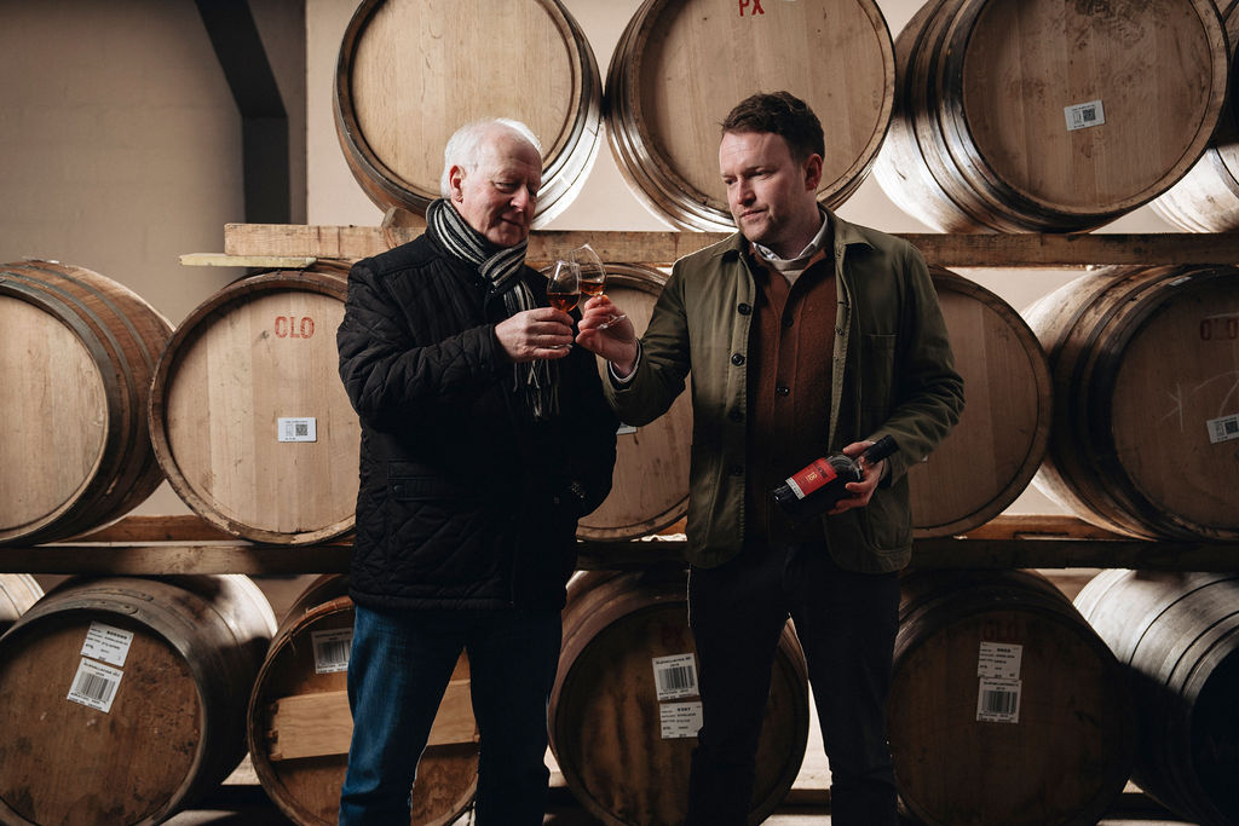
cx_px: 590
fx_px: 1393
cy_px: 414
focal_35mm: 40
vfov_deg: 33.0
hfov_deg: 47.9
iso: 400
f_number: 2.8
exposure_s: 1/200
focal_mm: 38
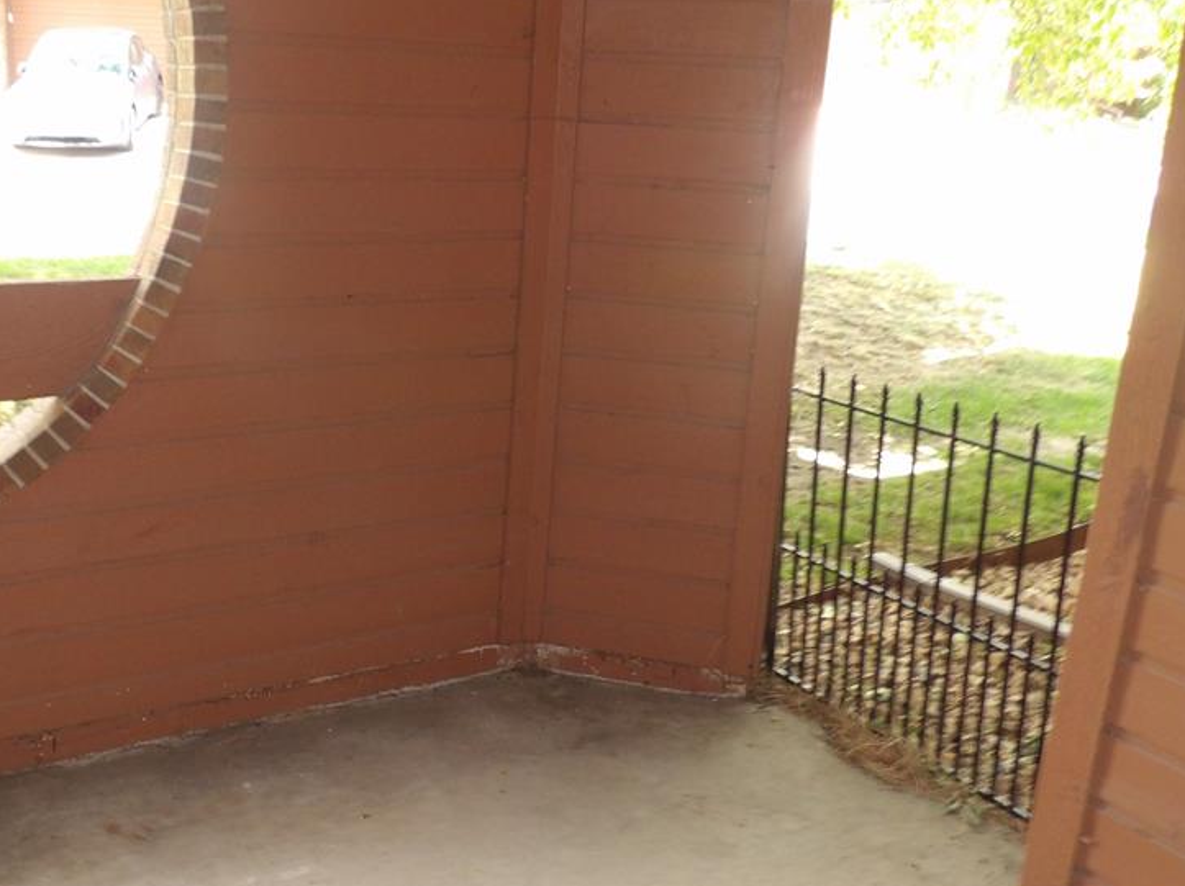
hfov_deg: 53.5
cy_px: 412
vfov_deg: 41.7
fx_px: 1163
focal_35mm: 34
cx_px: 457
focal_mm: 4.3
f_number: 3.2
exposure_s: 1/33
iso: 200
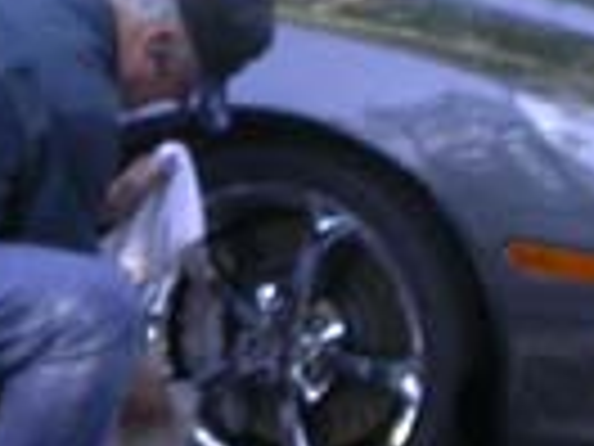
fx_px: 3947
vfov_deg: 6.5
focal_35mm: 230
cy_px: 122
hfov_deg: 8.5
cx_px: -140
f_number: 3.7
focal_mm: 7.85
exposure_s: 1/74.9
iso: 100
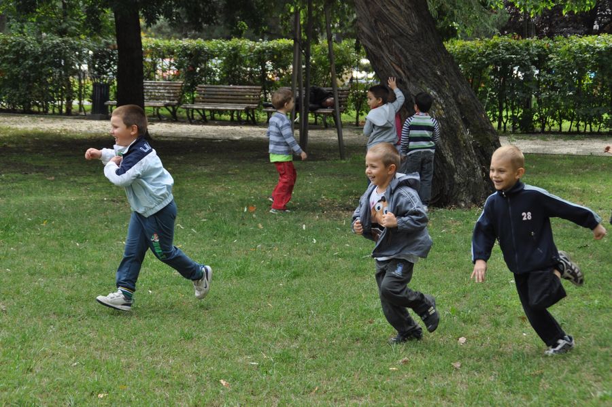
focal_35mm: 84
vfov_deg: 16.2
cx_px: 306
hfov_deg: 24.2
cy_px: 204
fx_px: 1426
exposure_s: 1/500
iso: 400
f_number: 5.6
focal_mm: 56
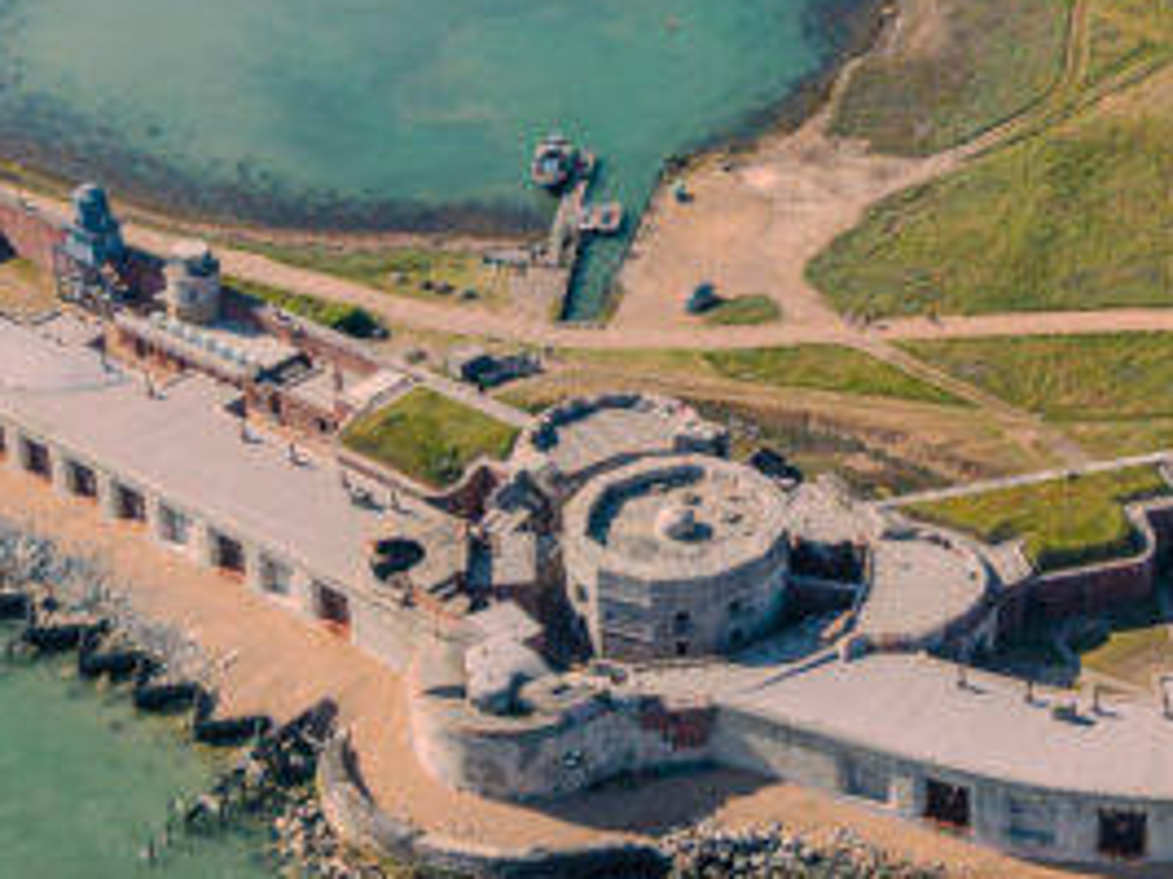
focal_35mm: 92
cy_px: 13
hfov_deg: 21.1
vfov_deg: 15.8
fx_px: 3116
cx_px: 940
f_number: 1.8
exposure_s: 1/4000
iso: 180
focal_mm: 8.67
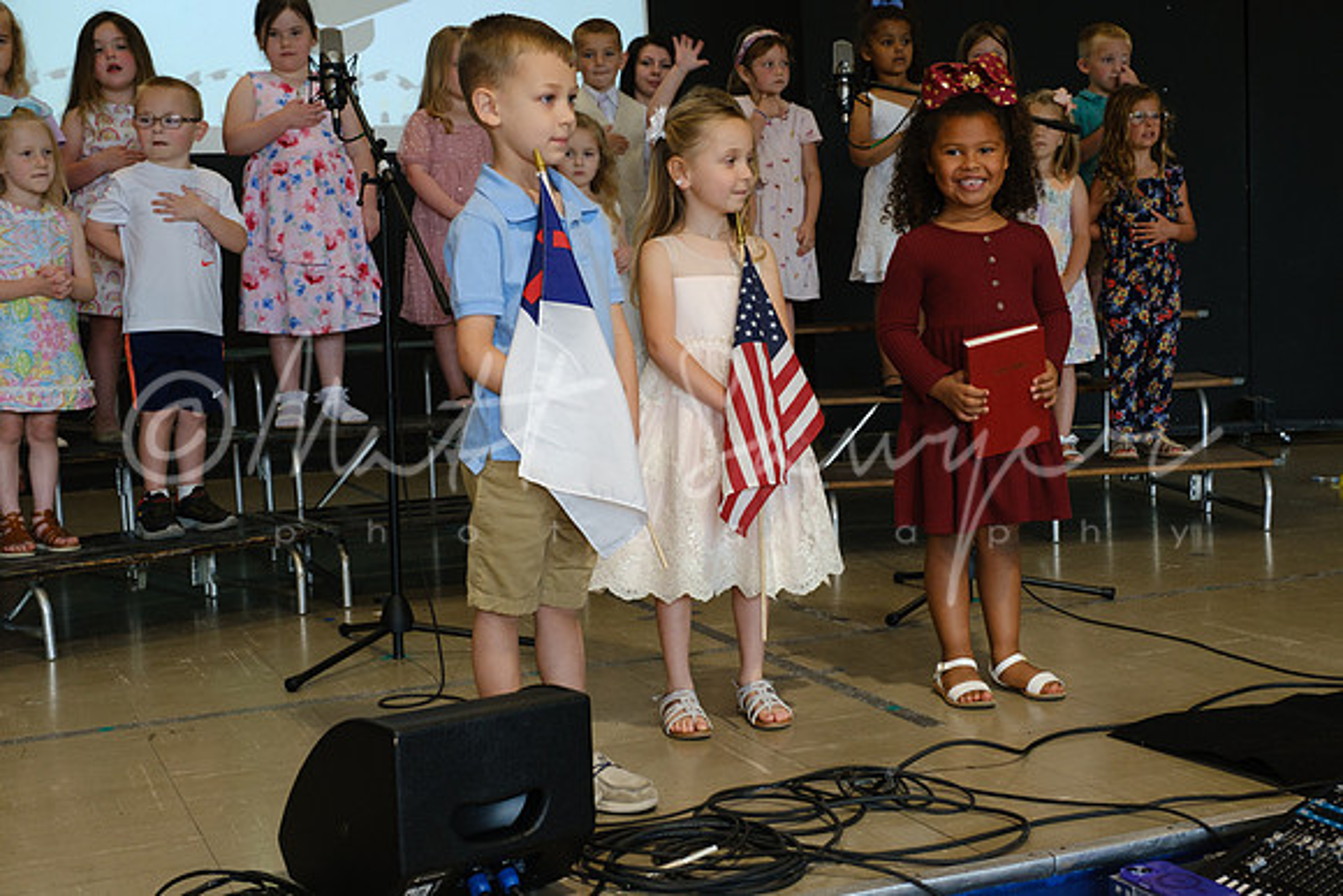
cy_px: 448
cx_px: 672
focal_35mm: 47
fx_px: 1754
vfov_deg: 28.7
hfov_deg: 41.9
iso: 1600
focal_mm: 31.1
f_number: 5.6
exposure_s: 1/125
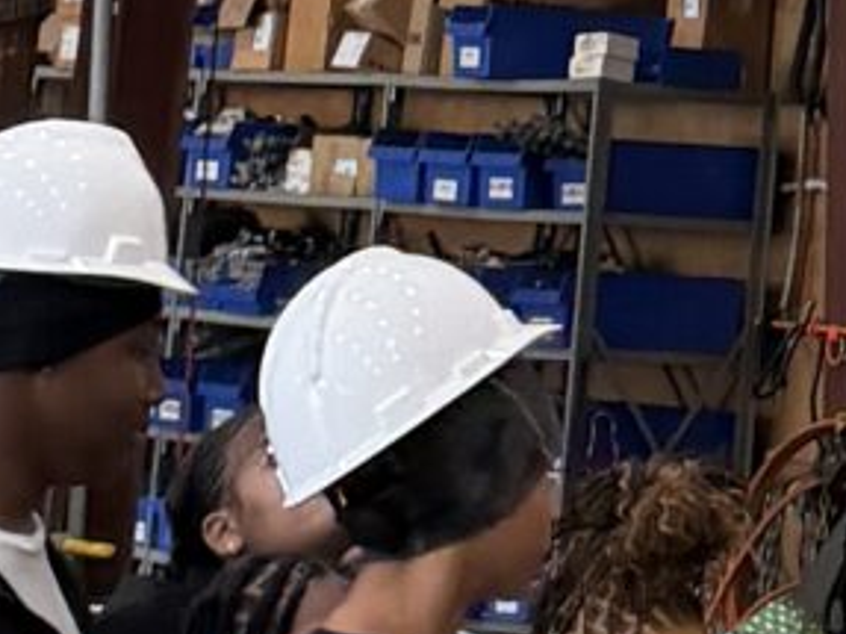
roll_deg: -5.1
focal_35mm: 214
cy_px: -1162
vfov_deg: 6.4
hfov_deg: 9.1
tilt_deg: +16.1
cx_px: 1102
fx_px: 5228
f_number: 1.78
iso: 200
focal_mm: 6.76
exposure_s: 1/121
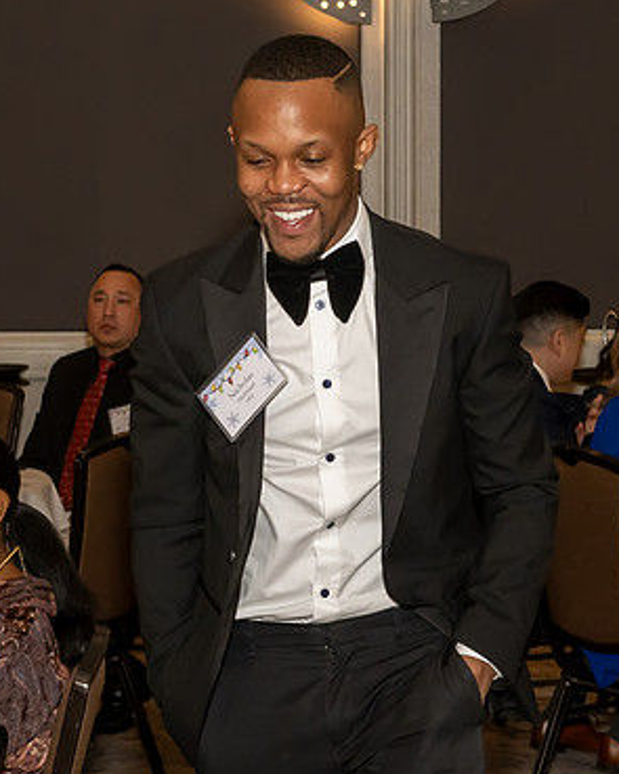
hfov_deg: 11.5
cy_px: 353
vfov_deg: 14.5
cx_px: 61
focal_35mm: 133
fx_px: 3047
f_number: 7.1
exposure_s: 1/250
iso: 800
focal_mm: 38
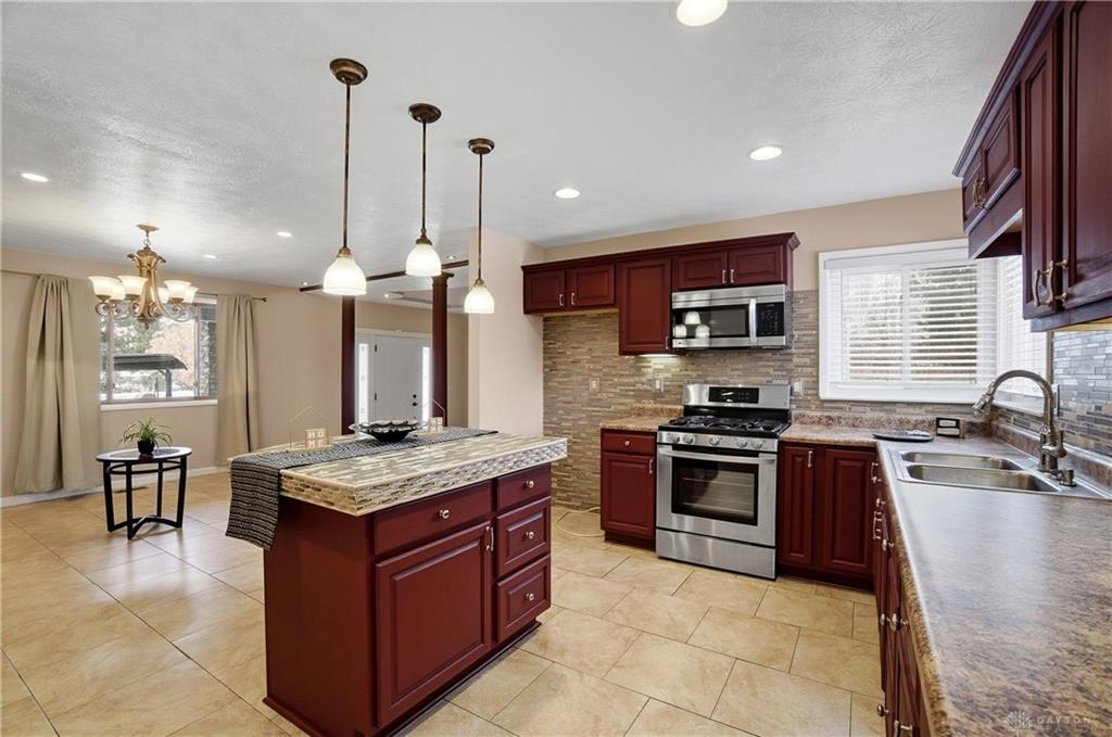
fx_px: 463
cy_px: 368
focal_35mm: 15
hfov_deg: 100.5
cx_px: 556
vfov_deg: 77.1
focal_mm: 10
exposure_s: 1/320
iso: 100
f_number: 4
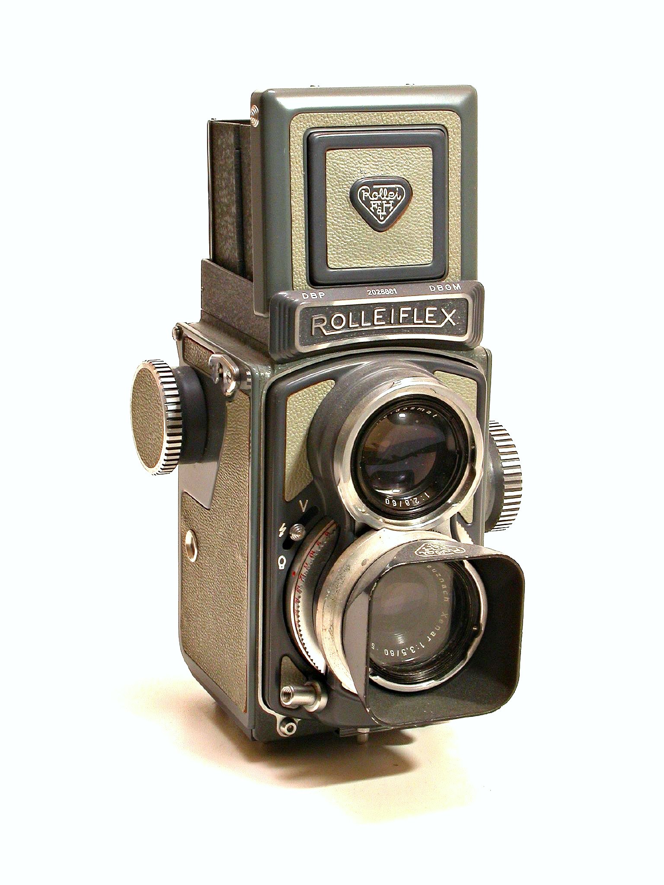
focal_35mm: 79
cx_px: 332
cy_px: 442
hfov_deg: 18.7
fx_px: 2020
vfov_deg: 24.7
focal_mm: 16.4
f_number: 10
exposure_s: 1/60
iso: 100
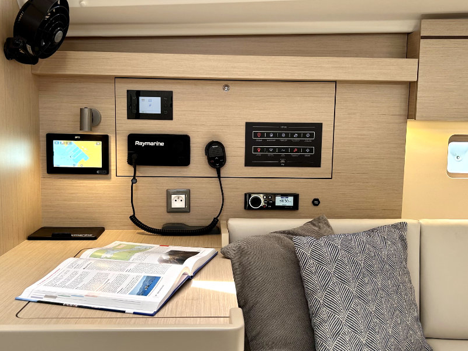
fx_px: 352
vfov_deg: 53.1
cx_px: 234
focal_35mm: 26
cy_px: 176
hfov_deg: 67.3
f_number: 1.5
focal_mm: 5.7
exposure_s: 1/121
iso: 64
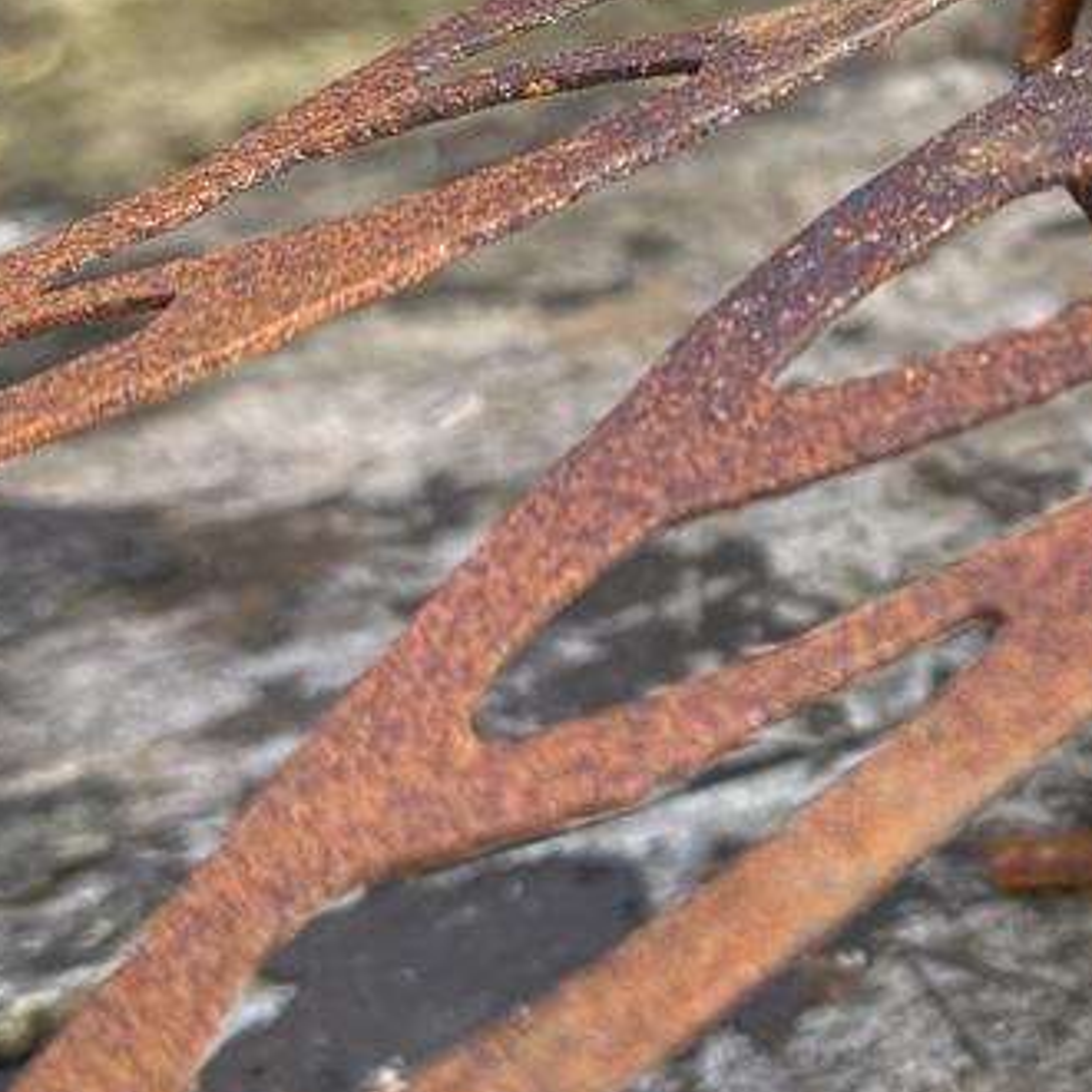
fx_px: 3676
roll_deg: +3.0
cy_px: 192
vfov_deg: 16.7
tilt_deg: -32.3
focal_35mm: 103
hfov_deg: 16.2
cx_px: 1327
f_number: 1.78
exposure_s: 1/349
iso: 80
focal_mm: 6.76
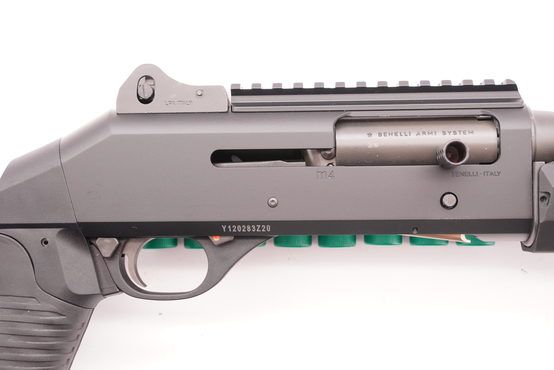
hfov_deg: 35.0
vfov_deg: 23.8
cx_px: 277
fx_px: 878
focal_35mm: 57
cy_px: 185
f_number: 5.6
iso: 1250
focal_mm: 38
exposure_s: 1/125
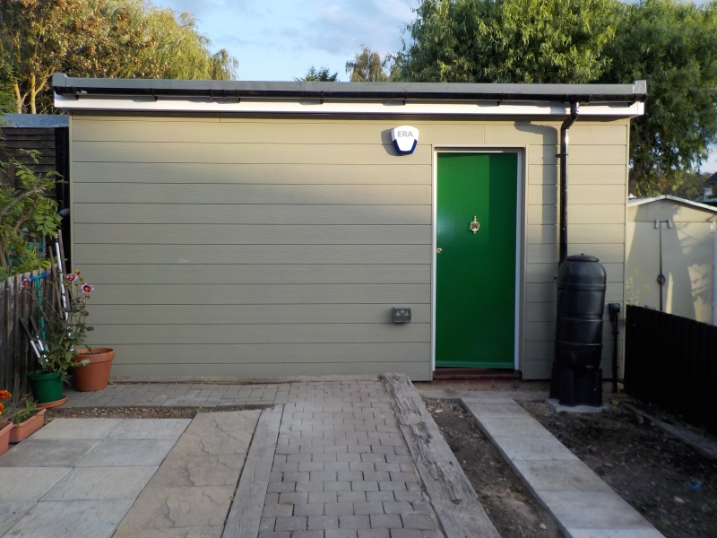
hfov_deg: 60.0
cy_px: 269
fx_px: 621
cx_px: 358
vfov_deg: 46.8
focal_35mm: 30
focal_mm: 4.1
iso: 125
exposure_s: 1/250
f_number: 3.3
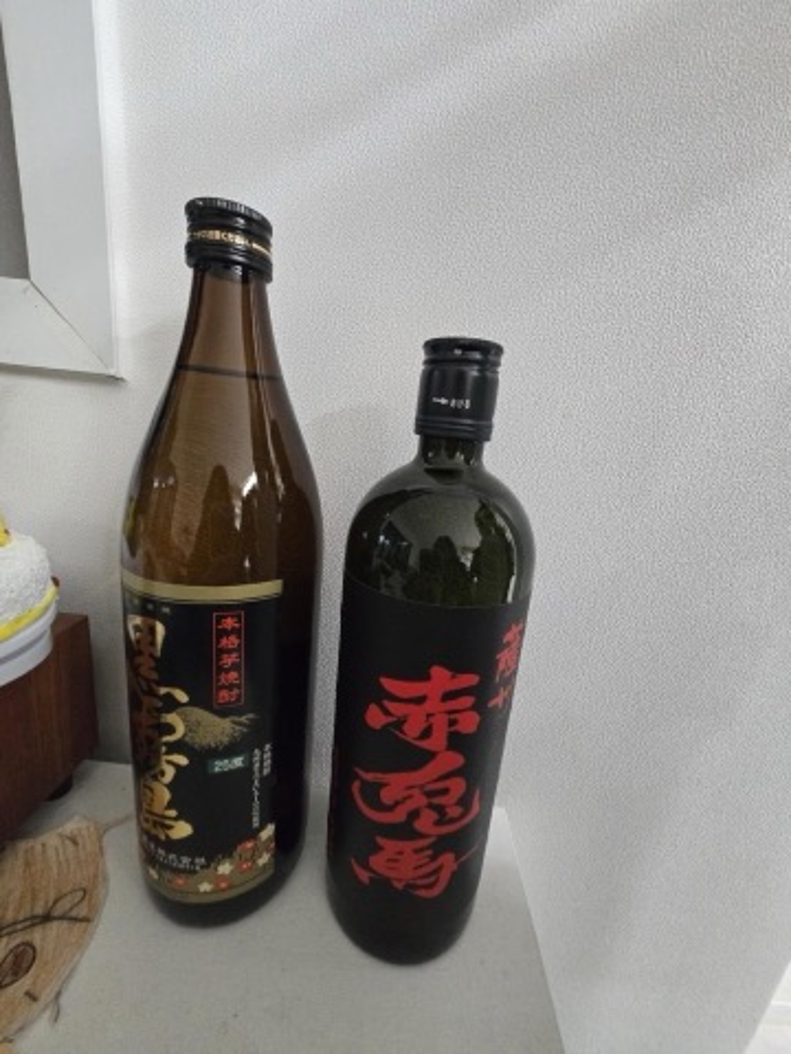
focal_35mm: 13
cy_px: 527
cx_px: 396
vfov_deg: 106.2
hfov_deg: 89.9
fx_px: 396
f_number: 2.2
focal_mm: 1.7
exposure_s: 1/60
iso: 500
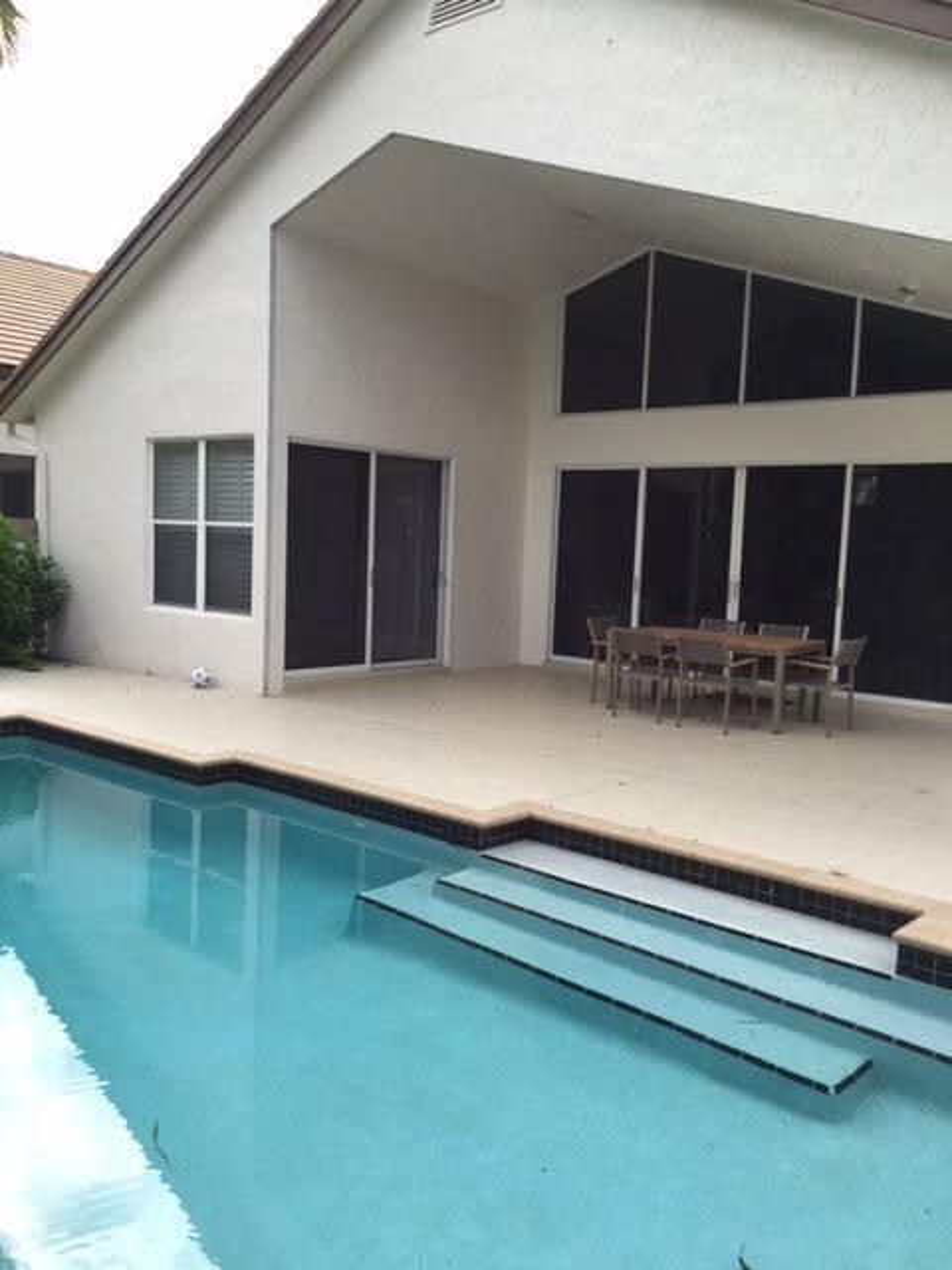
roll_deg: -2.2
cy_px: 635
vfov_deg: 61.7
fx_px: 1063
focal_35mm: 29
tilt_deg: -5.1
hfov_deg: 48.2
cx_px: 476
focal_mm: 4.15
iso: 32
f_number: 2.2
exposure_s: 1/460
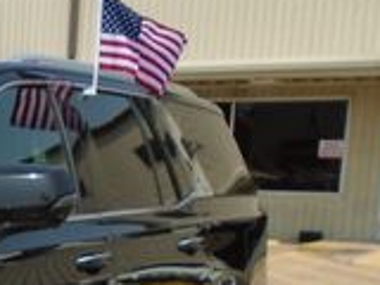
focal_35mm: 104
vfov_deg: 13.7
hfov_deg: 17.0
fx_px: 1142
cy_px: 363
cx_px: -202
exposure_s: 1/1500
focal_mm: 4.6
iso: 100
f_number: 3.2
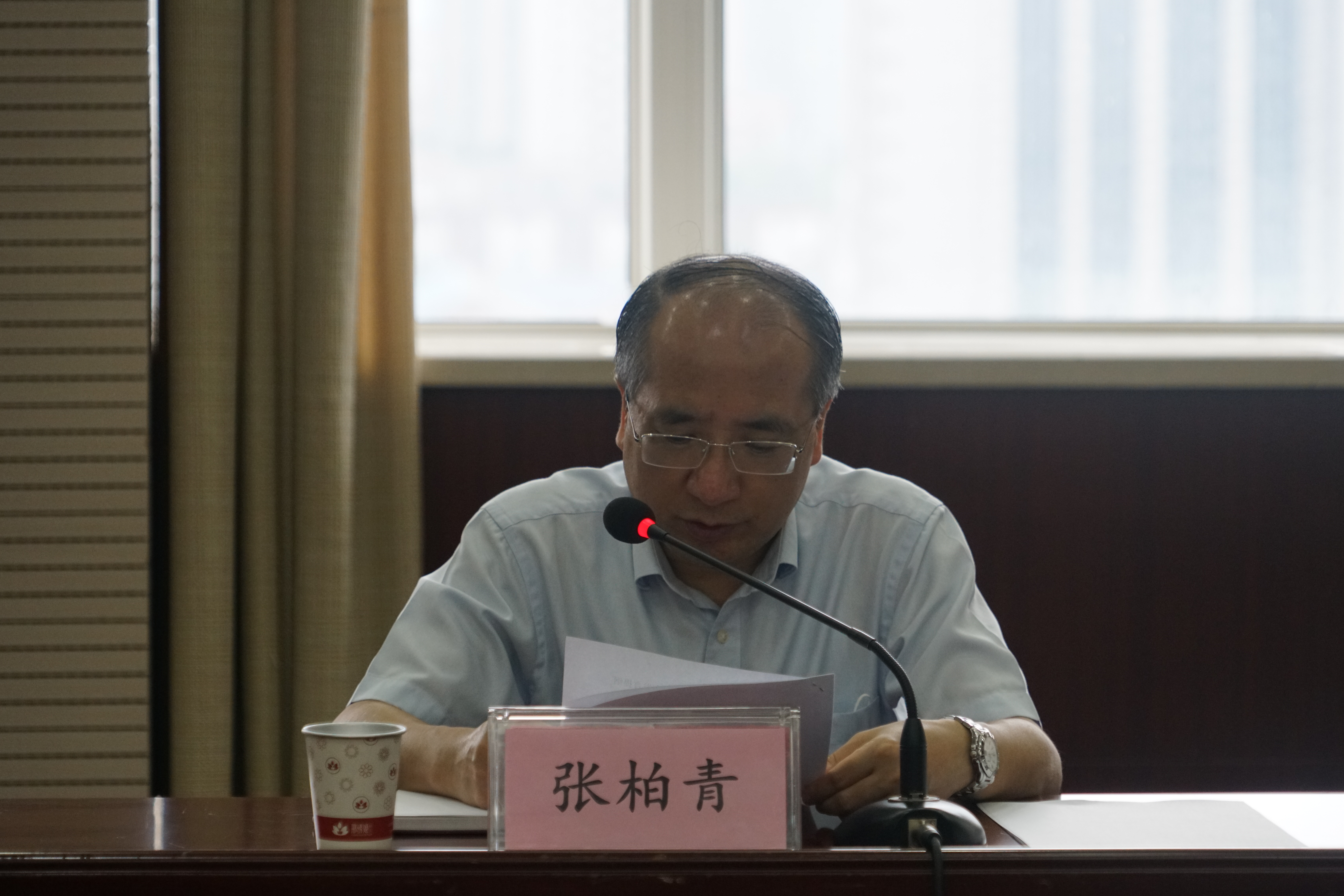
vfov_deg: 7.3
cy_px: 495
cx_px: 751
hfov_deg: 11.0
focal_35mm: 187
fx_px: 6982
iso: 2000
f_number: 6.3
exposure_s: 1/160
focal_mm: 160
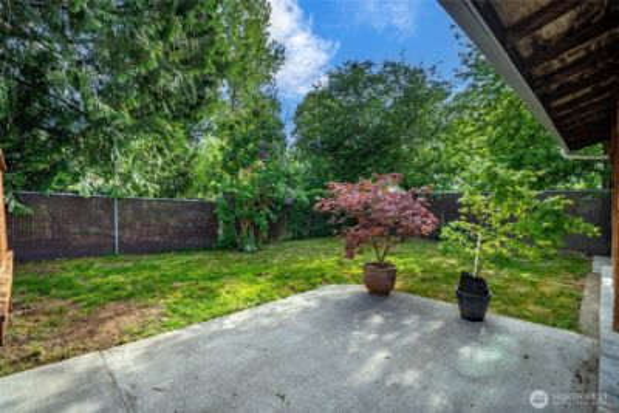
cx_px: 310
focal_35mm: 16
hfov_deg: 96.7
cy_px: 206
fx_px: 275
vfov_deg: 73.8
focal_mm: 16
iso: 80
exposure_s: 1/60
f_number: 7.1
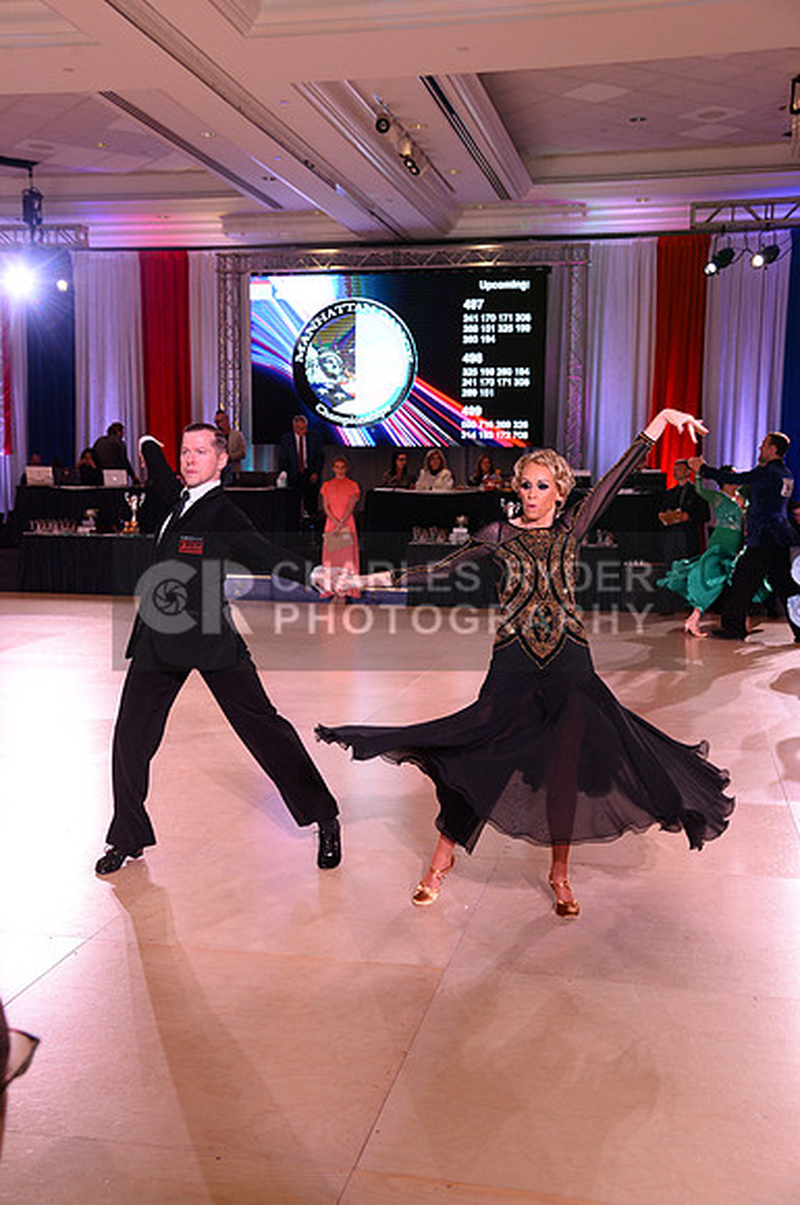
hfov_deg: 29.2
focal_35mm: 46
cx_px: 400
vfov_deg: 42.8
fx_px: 1538
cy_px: 602
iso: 2500
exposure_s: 1/250
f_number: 6.3
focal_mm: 46
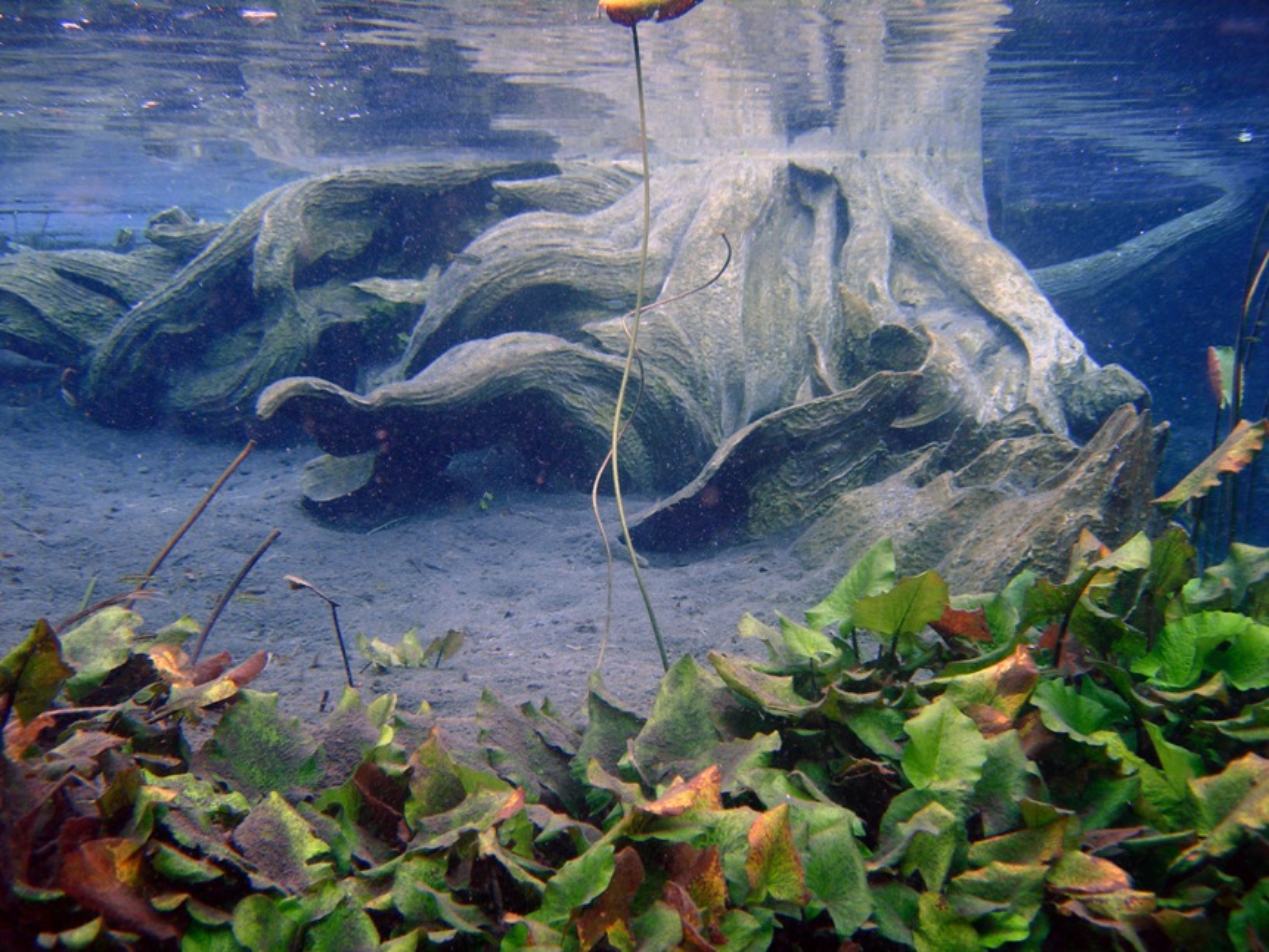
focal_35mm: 38
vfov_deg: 37.7
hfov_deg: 49.0
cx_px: 634
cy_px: 476
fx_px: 1393
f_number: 2.8
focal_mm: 7.8
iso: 50
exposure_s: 1/110
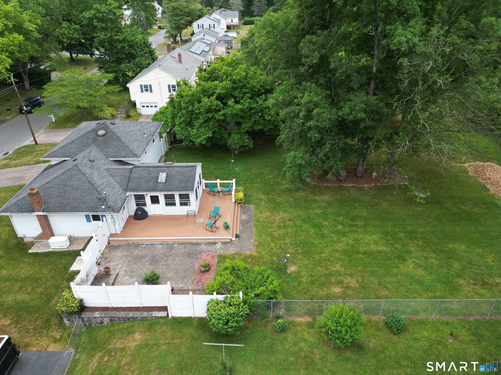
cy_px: 188
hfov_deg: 71.6
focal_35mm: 24
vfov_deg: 56.8
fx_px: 347
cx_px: 250
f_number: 1.7
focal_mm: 6.72
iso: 130
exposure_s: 1/200
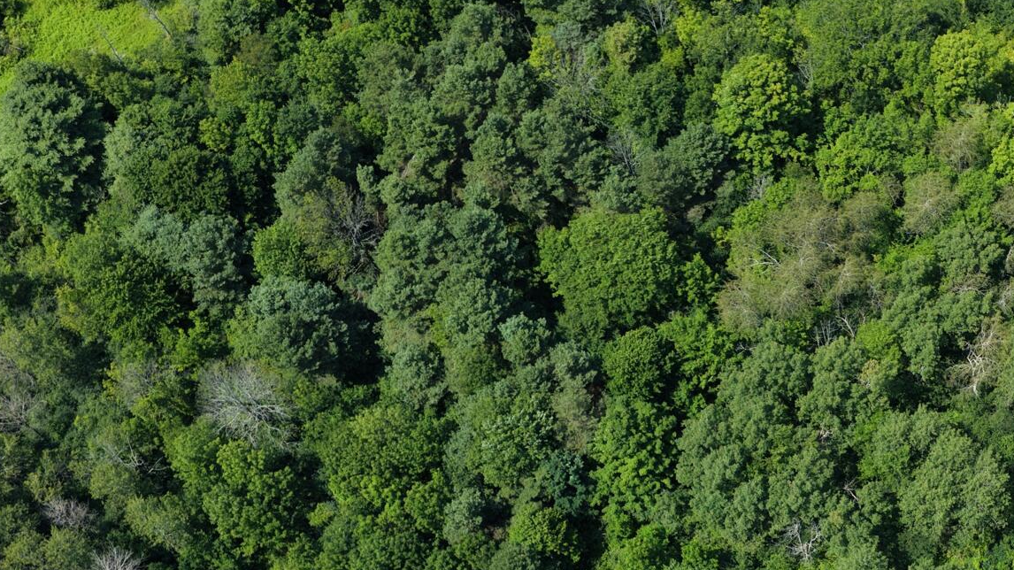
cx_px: 872
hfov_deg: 31.6
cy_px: 531
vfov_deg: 18.4
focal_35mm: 64
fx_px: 1720
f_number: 2.8
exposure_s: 1/1000
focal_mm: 14.45
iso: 125
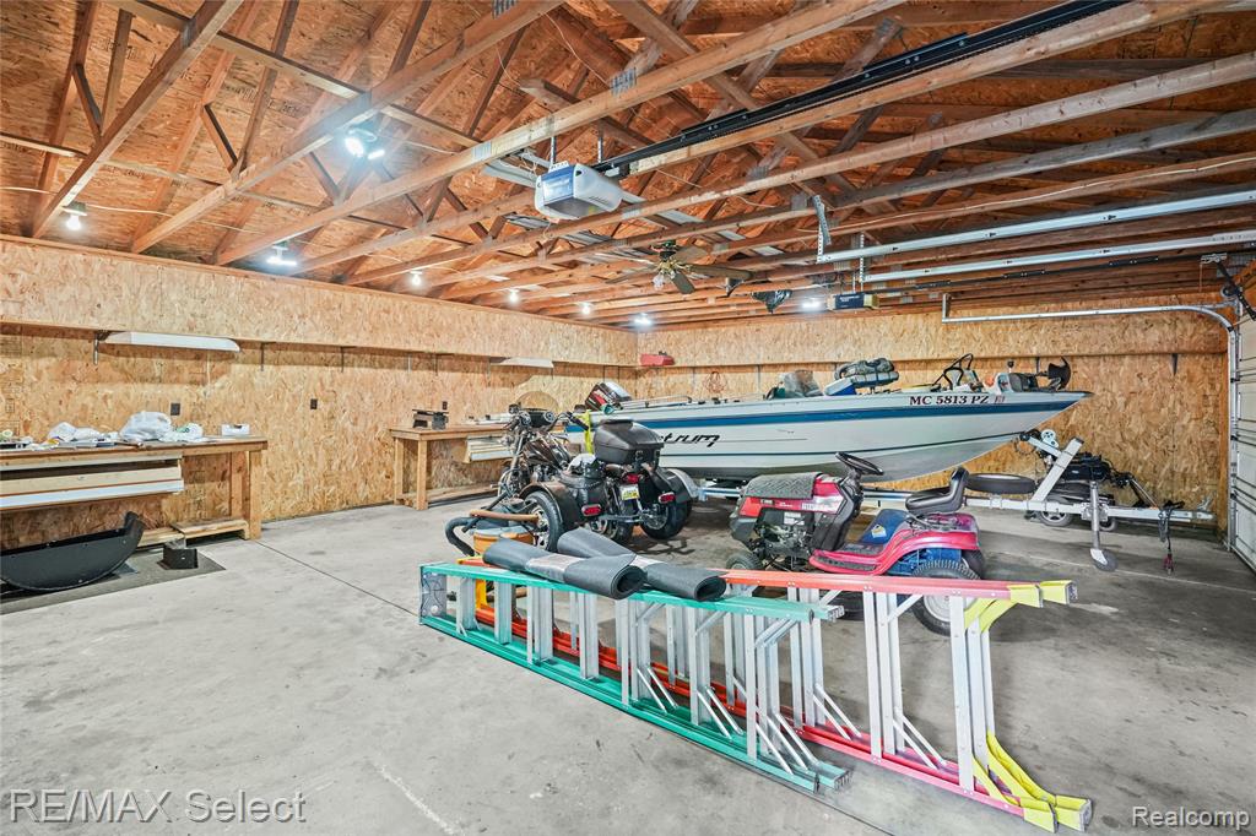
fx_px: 558
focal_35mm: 16
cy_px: 418
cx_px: 628
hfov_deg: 96.8
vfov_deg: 73.7
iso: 6400
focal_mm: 16
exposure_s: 1/50
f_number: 4
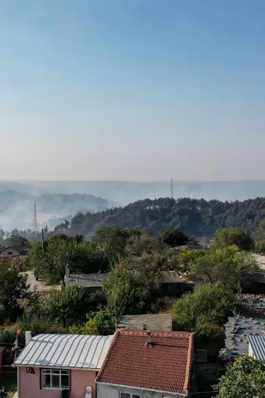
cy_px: 197
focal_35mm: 43
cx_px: 83
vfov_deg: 45.4
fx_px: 475
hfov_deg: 30.9
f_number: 3.2
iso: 400
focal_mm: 10.26
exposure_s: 1/5000
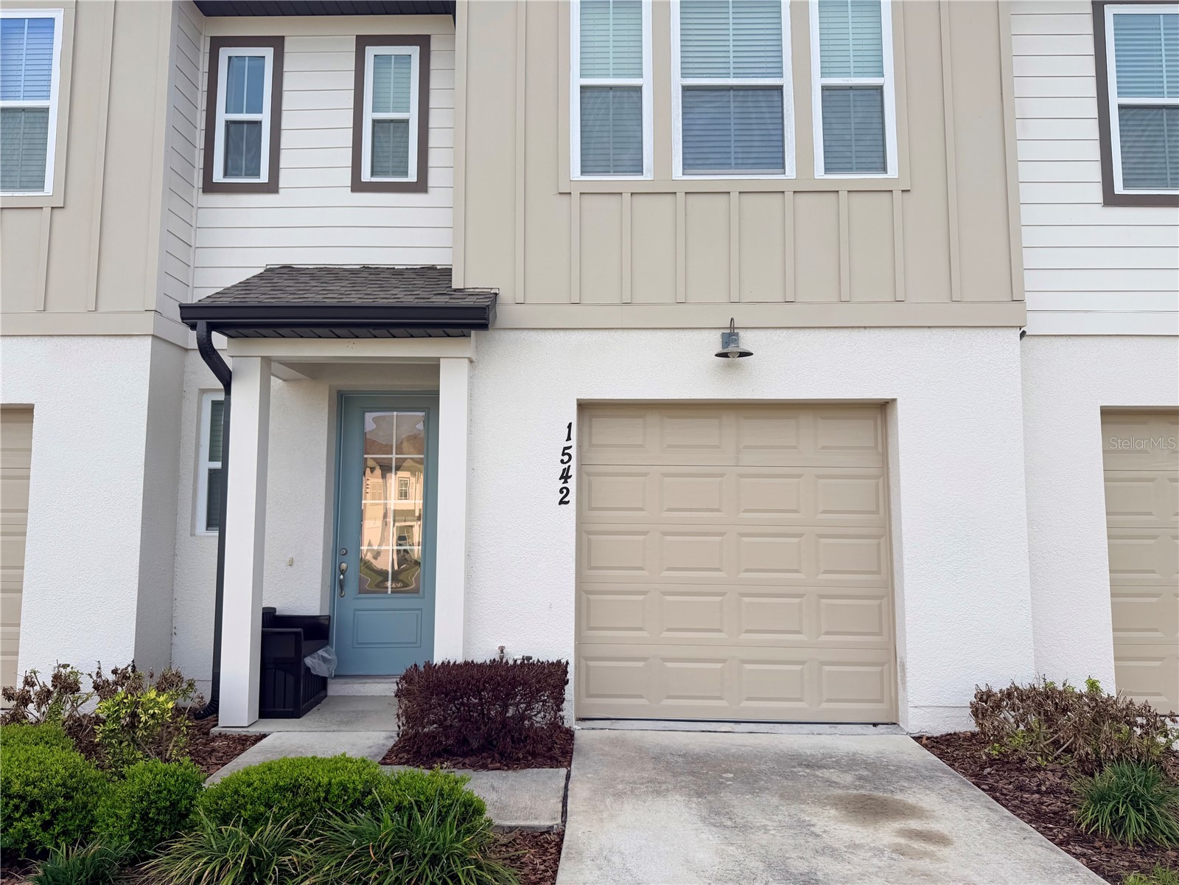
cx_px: 590
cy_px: 442
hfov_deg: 71.6
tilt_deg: +6.8
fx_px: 817
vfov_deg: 56.8
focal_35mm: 24
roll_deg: +0.4
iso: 80
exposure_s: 1/1075
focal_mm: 6.76
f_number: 1.78
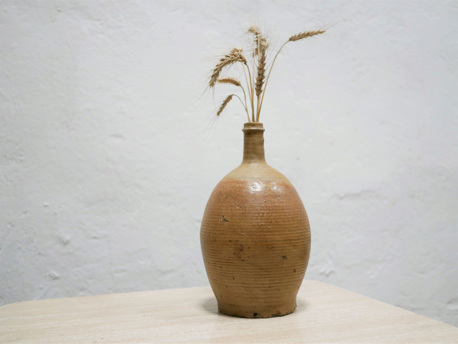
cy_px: 172
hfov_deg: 46.8
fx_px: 529
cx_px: 229
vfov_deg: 36.0
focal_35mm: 40
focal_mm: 20
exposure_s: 1/60
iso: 800
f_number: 1.7
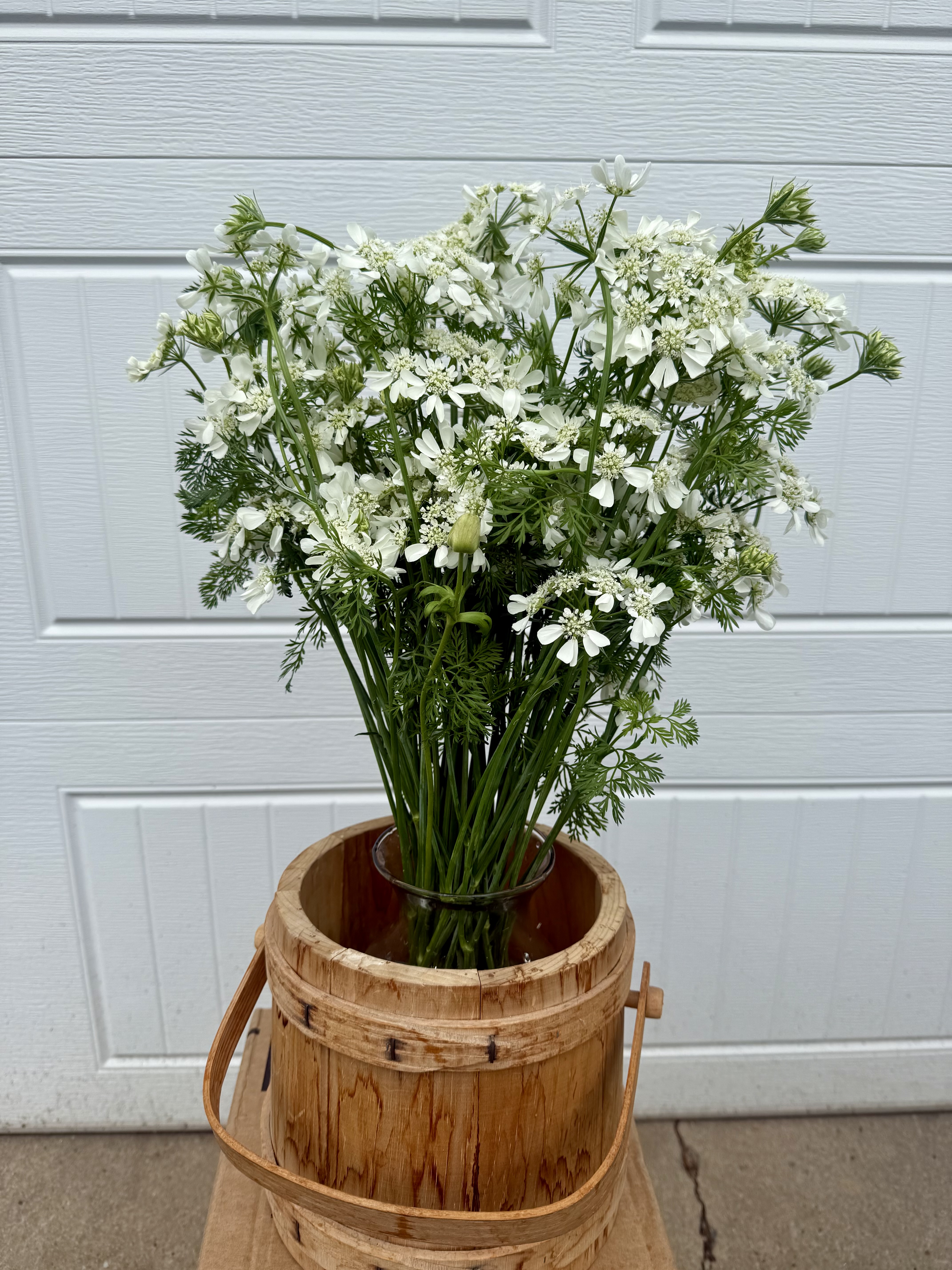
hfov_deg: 56.8
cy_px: 635
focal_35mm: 24
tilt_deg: -15.9
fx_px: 880
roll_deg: -0.6
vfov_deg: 71.6
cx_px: 476
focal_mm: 6.76
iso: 80
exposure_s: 1/1770
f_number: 1.78
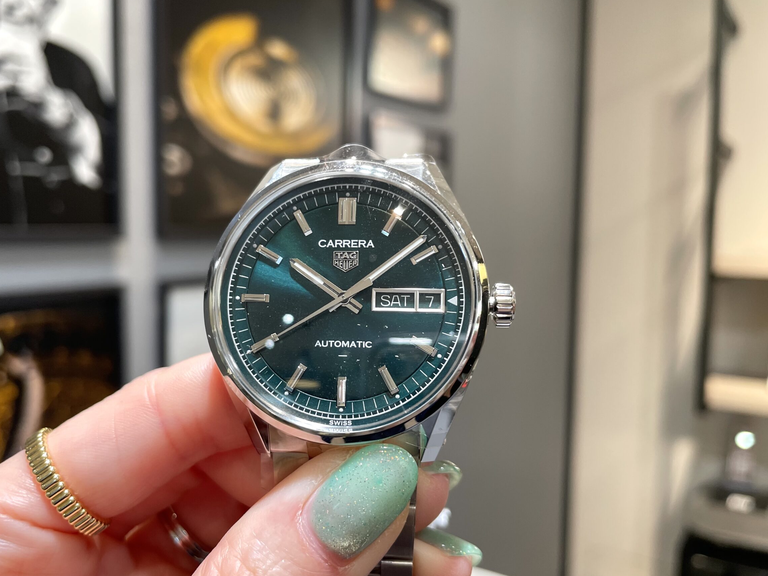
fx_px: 643
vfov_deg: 48.2
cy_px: 301
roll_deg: -0.2
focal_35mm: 29
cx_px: 350
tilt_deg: -4.9
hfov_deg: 61.6
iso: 100
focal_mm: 4.2
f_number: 1.6
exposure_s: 1/120
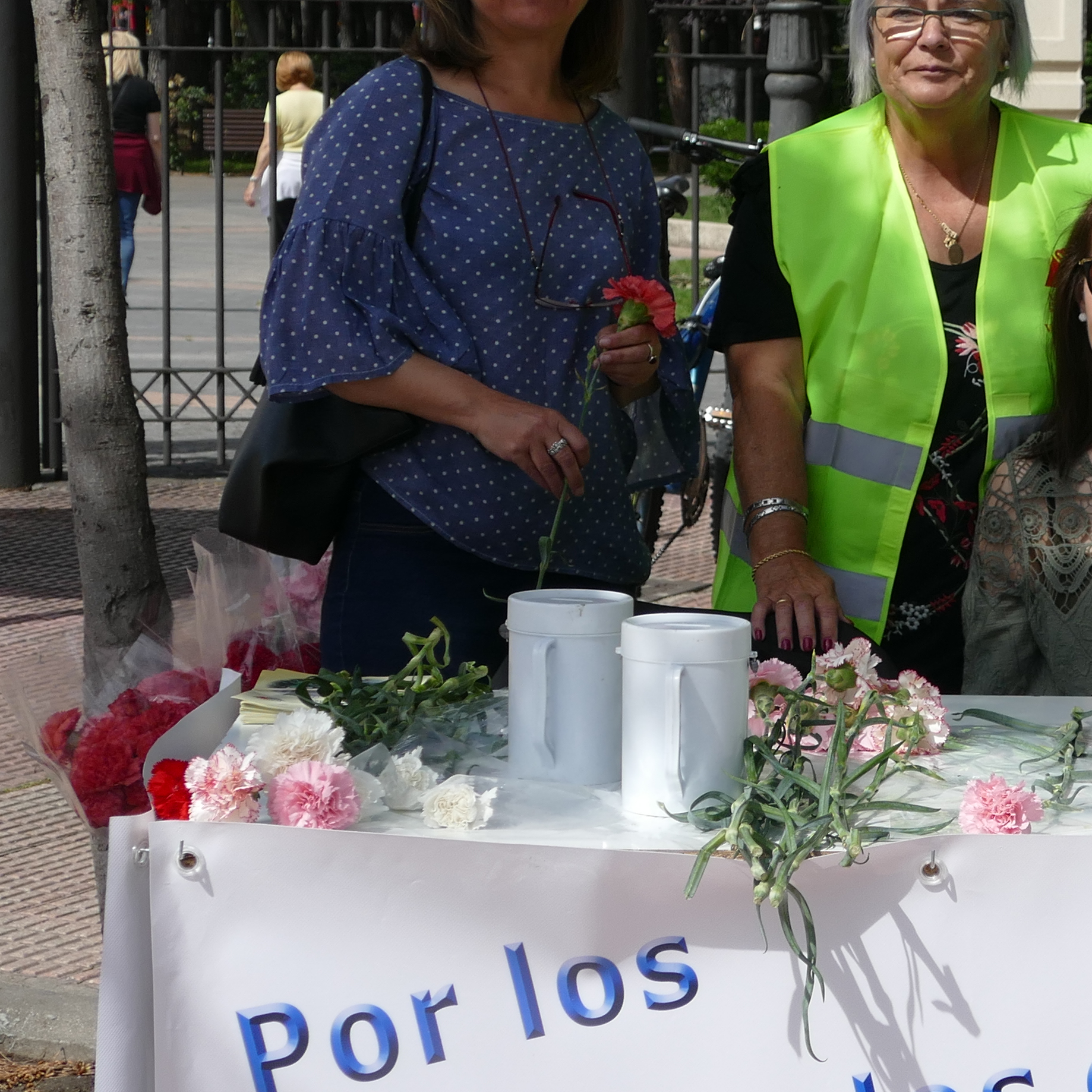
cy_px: 479
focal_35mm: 124
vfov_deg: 14.1
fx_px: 4426
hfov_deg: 13.7
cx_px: 1281
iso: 125
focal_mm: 17.83
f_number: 3.5
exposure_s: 1/2000
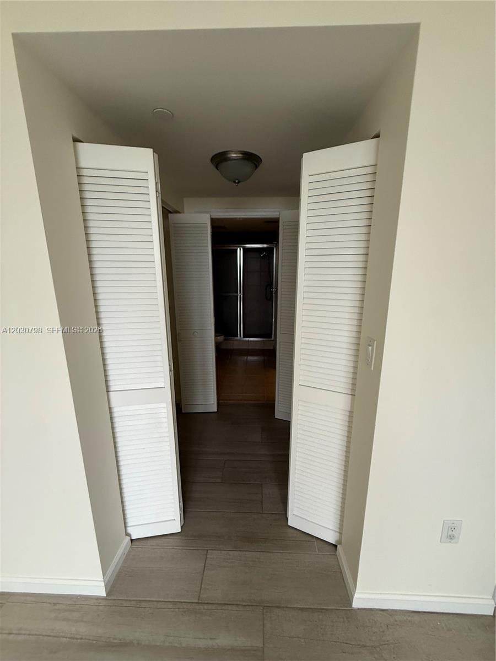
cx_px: 248
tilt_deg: -9.9
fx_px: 267
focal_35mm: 14
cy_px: 330
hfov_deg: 85.7
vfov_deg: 102.1
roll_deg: -0.5
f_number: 2.2
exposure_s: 1/60
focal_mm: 2.22
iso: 250
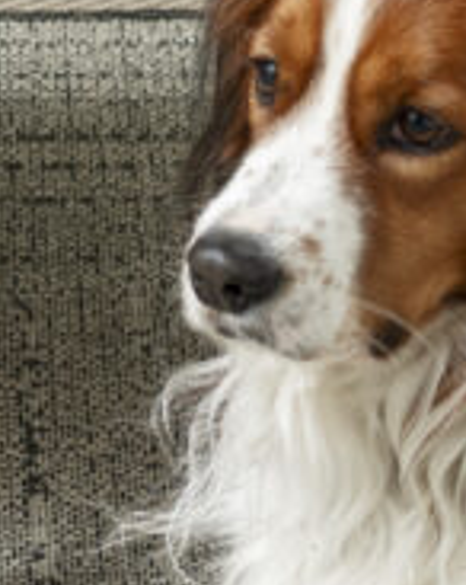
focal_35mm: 405
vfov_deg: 4.7
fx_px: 6994
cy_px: -483
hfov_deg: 3.8
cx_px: -142
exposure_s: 1/100
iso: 200
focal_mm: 77
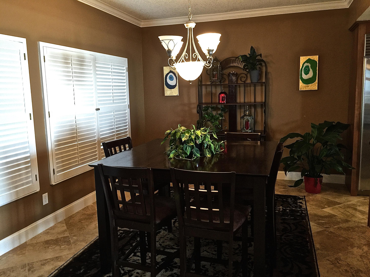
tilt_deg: -8.2
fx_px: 310
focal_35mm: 29
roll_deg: +0.4
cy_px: 138
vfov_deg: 48.2
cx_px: 185
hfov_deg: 61.7
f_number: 2.2
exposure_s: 1/15
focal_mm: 4.15
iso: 80
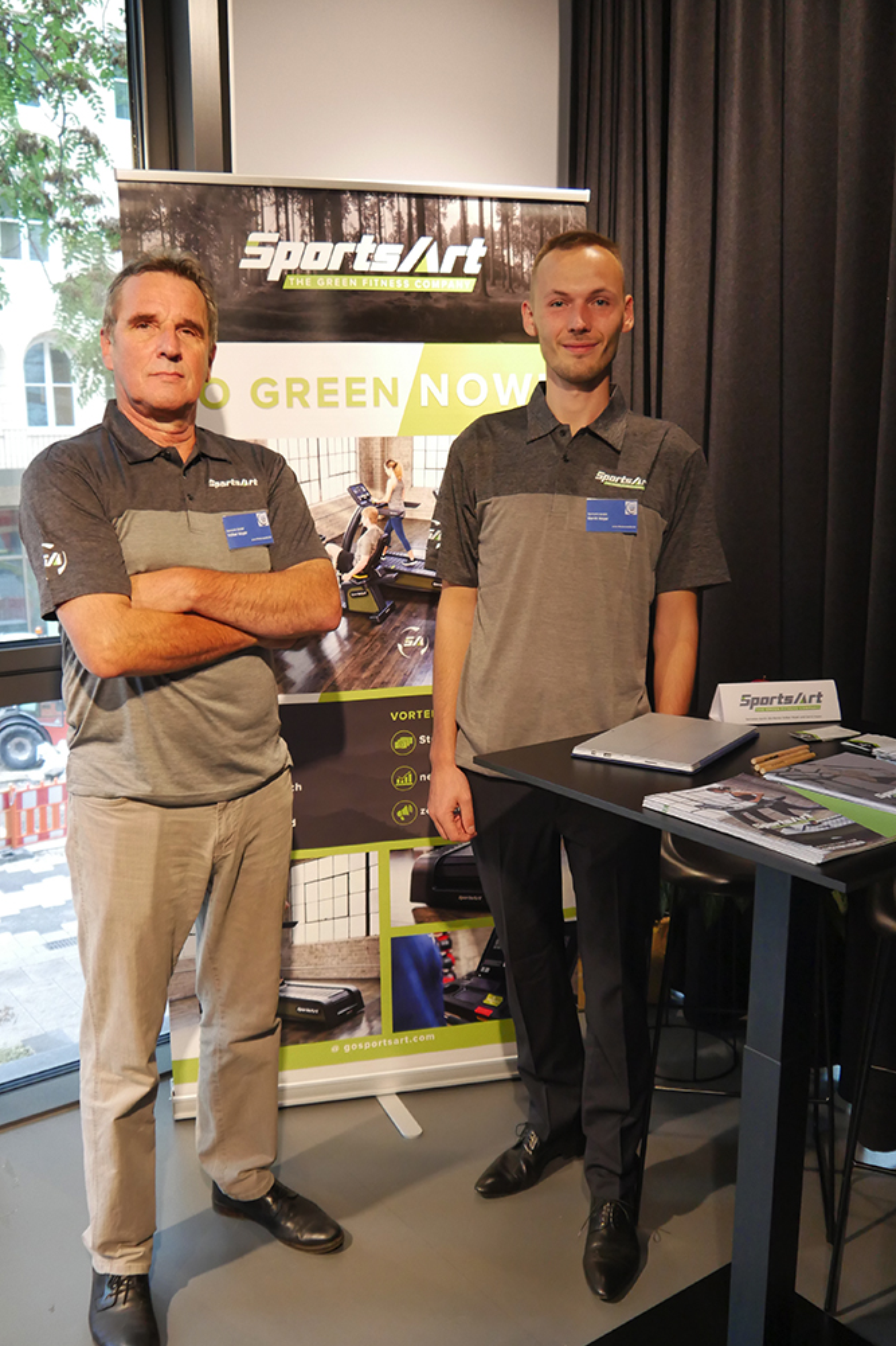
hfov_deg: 42.3
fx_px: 1158
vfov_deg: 60.3
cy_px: 695
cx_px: 426
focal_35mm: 31
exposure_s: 1/60
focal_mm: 14
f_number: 3.5
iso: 1250
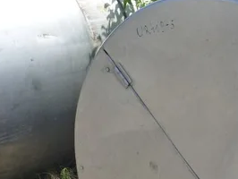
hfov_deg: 23.3
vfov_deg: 18.2
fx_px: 544
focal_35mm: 79
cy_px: 183
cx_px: 257
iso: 160
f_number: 3.3
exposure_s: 1/640
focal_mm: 4.9
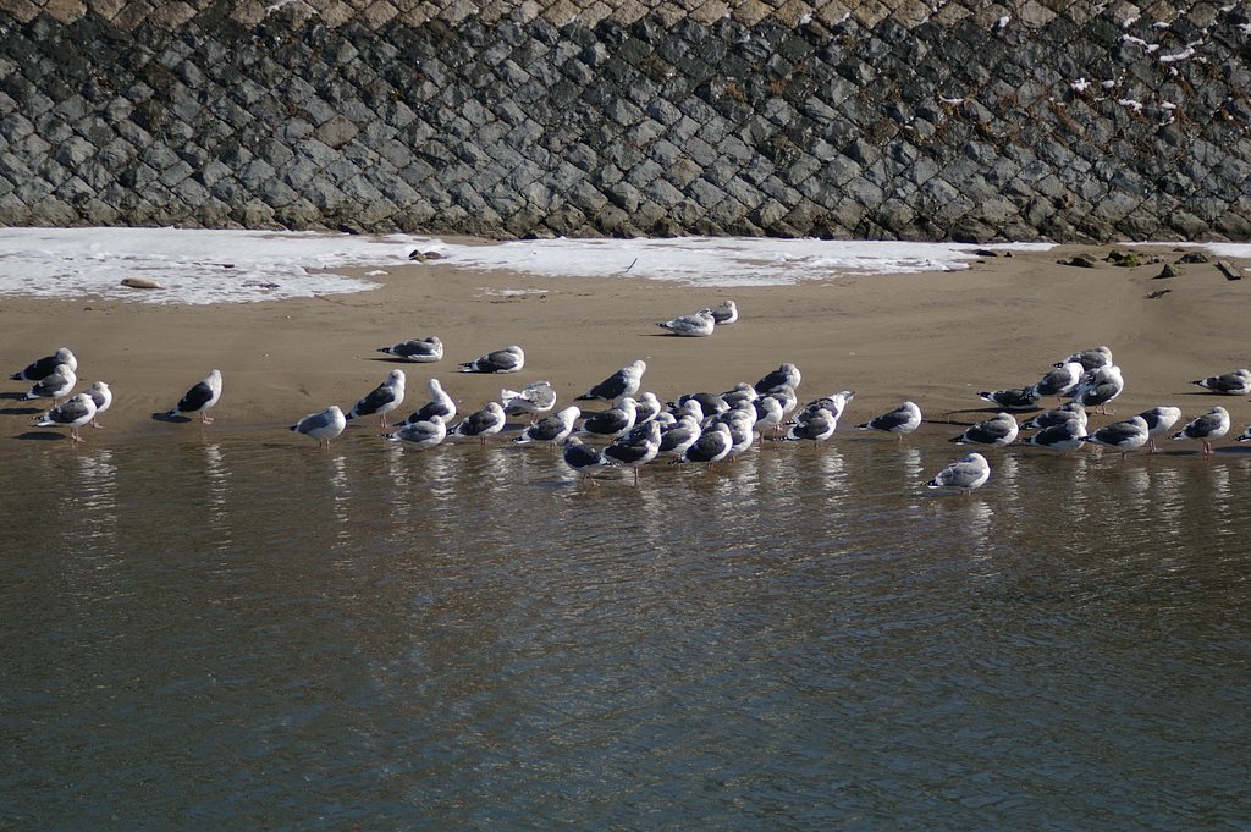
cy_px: 416
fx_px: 6927
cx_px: 626
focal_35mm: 200
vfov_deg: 6.9
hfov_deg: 10.3
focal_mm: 133
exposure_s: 1/1600
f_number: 6.3
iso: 200
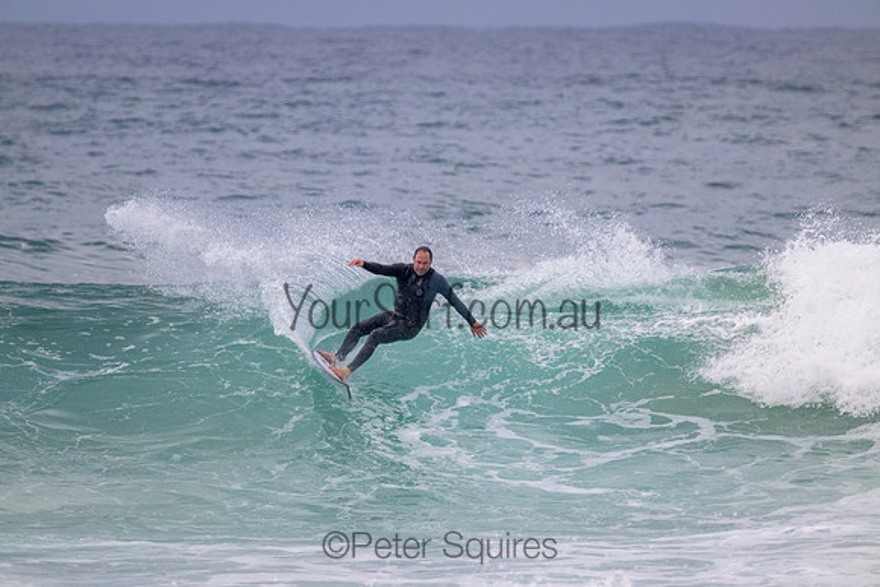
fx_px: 19559
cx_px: 440
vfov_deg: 1.7
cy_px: 294
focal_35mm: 800
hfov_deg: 2.6
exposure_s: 1/2000
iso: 1000
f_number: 11
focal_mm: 800
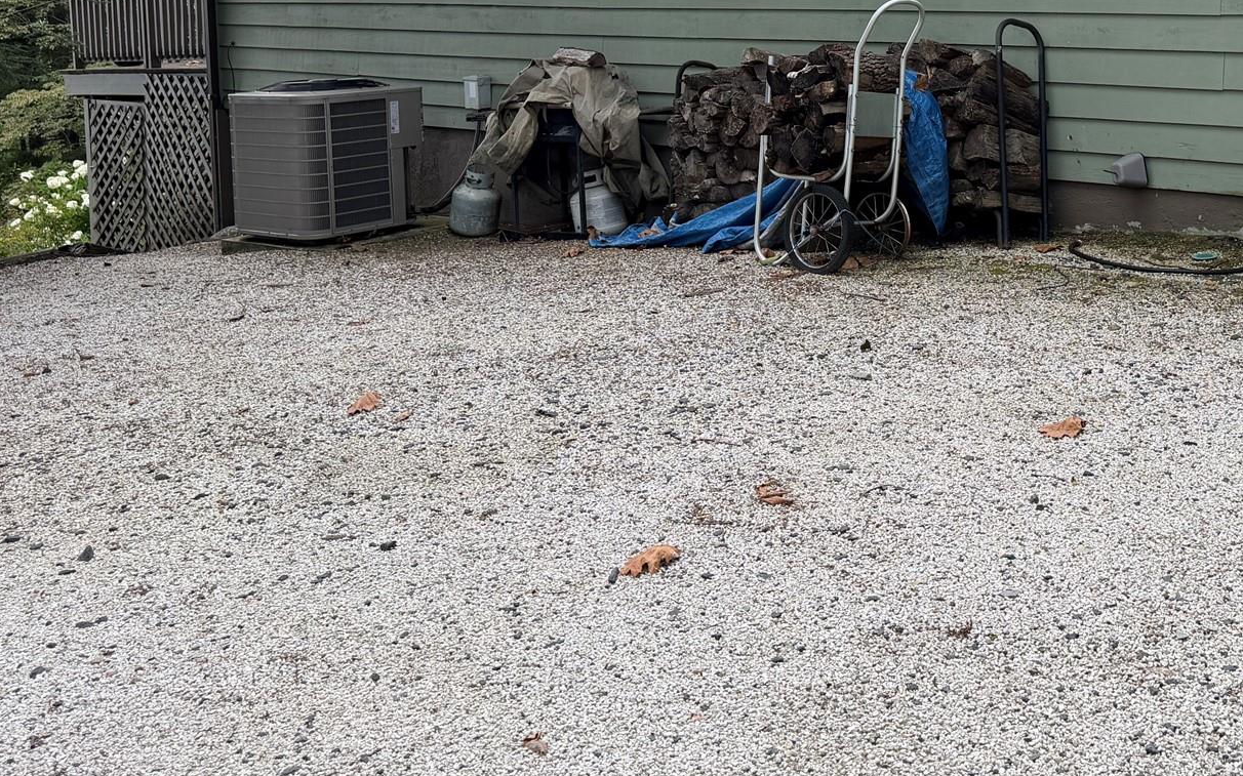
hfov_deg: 45.2
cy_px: 76
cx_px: 868
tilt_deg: -4.5
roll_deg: +0.8
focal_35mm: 43
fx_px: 1456
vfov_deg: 28.7
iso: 80
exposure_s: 1/276
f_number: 1.78
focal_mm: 6.76
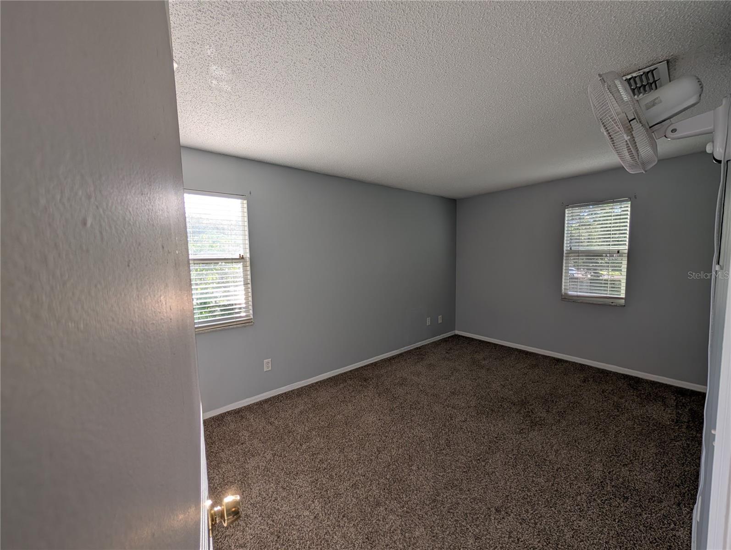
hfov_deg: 110.5
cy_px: 275
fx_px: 254
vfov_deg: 94.6
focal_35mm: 12
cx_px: 366
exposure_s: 1/447
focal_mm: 2.02
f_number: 1.7
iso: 74
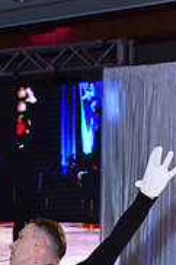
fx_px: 2109
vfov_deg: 7.1
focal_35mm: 287
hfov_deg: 4.7
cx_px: -79
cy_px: 341
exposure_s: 1/250
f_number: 5
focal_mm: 90
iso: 2000
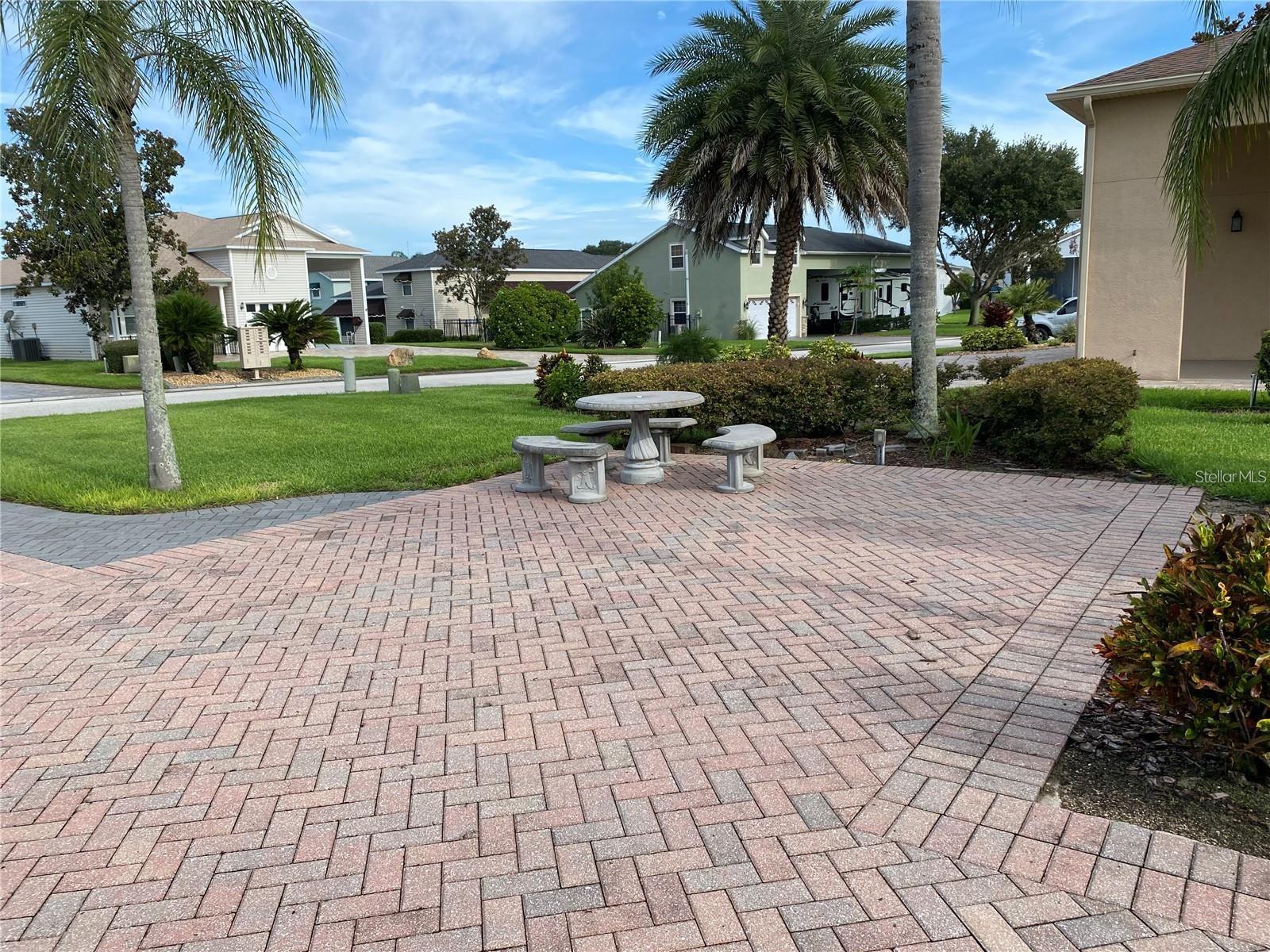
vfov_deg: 53.1
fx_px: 954
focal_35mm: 26
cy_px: 476
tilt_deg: -10.4
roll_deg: +2.0
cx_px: 635
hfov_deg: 67.3
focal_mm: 4.25
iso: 32
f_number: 1.8
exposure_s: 1/1565
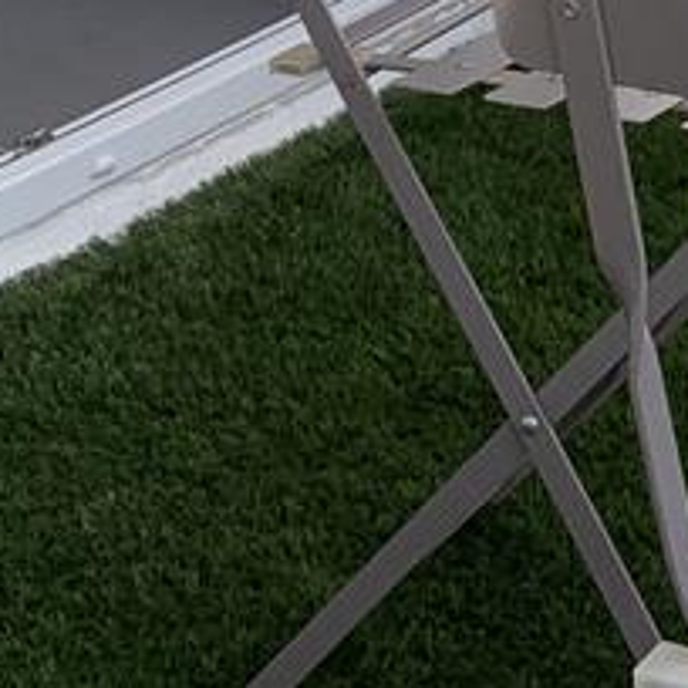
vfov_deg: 11.3
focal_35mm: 135
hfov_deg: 12.8
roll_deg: -0.8
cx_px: 597
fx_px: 3036
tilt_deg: -0.1
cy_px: -809
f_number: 1.8
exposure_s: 1/389
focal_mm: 4.25
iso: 25
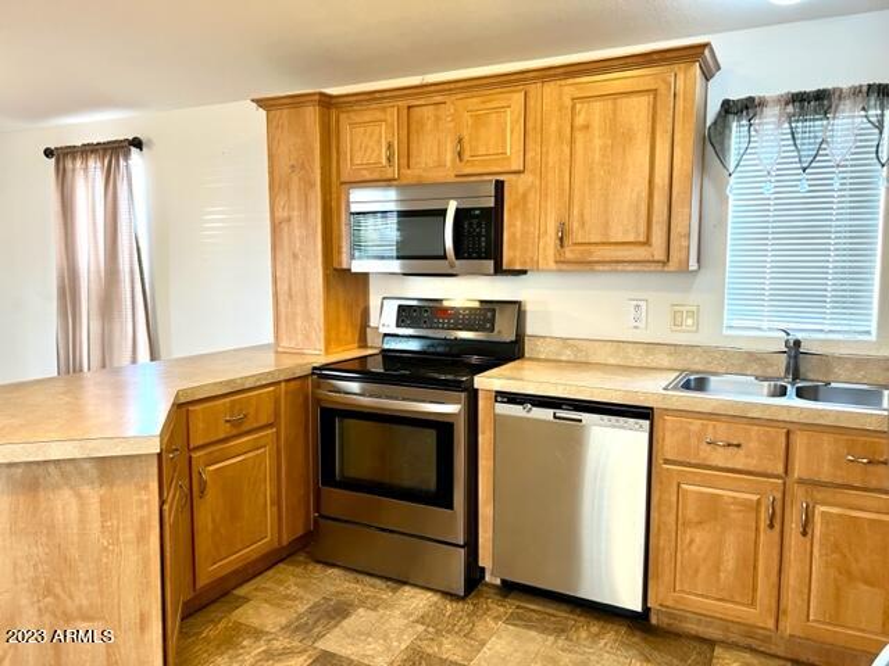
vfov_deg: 53.1
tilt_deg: -6.7
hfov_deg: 67.3
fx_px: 668
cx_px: 444
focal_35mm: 26
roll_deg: -0.2
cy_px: 333
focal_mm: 5.7
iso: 160
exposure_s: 1/60
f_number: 1.5
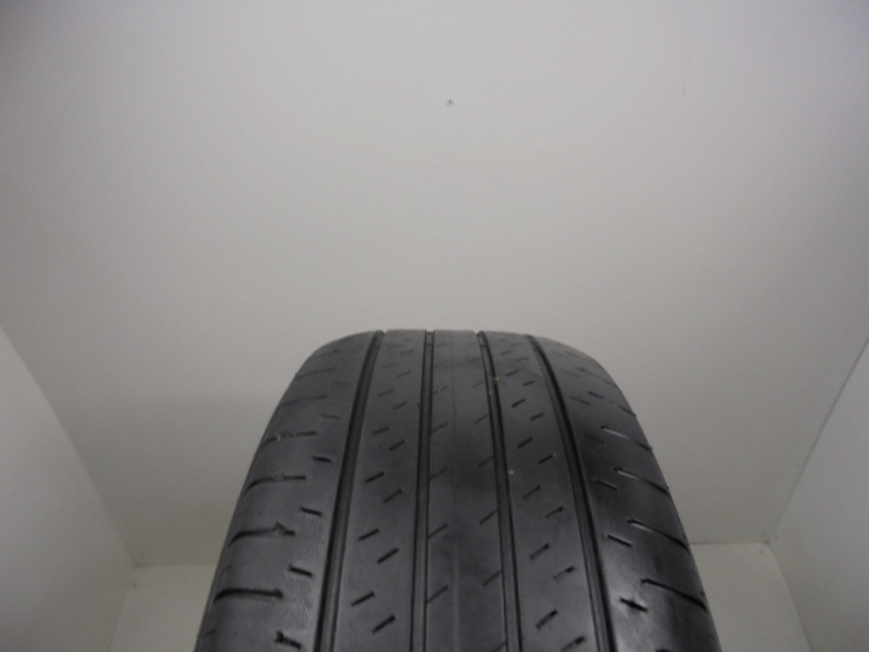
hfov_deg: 67.3
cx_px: 434
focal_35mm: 26
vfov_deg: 53.1
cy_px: 326
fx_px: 653
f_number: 3.5
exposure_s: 1/40
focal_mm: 4.6
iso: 100
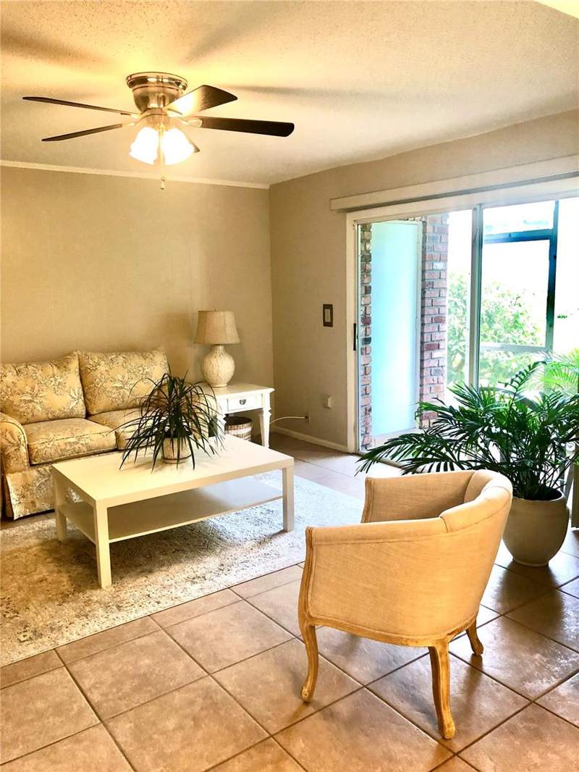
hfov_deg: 49.8
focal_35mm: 28
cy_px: 386
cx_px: 290
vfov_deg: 63.4
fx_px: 624
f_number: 1.8
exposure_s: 1/30
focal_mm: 3.99
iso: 40
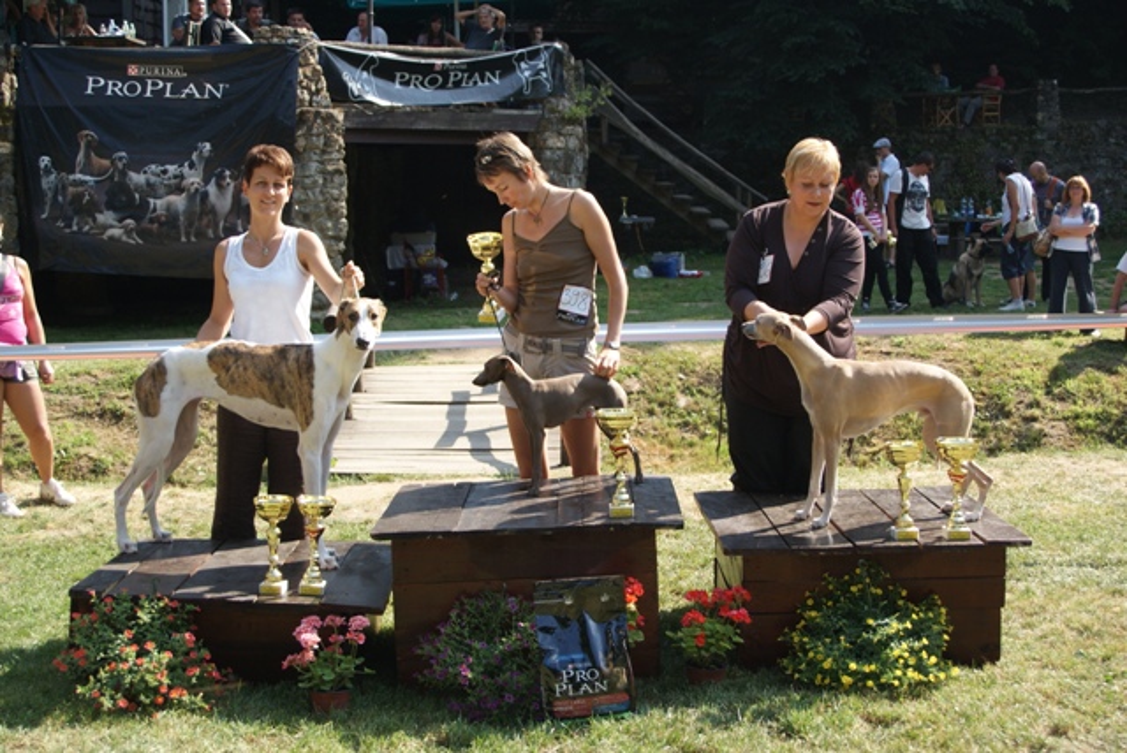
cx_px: 564
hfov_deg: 37.8
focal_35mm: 52
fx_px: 1645
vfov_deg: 25.8
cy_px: 376
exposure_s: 1/125
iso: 100
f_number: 7.1
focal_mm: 35
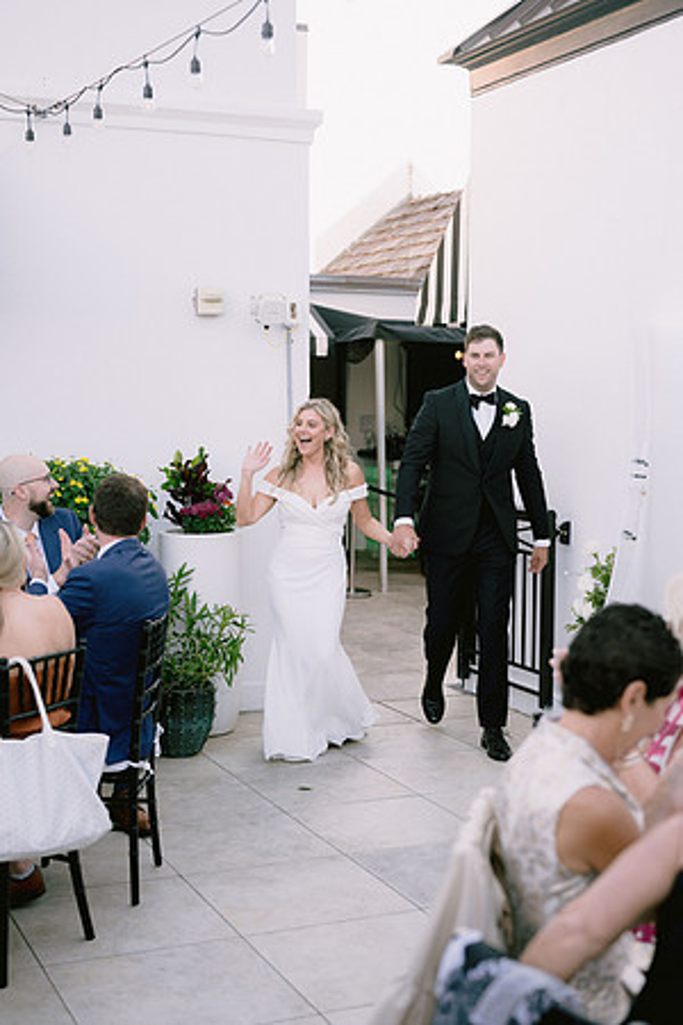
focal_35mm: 50
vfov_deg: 39.6
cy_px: 512
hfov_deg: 27.0
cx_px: 342
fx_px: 1423
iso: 400
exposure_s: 1/400
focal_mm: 50
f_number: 2.8
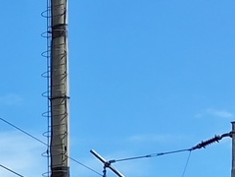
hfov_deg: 8.7
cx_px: -497
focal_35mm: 184
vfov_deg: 7.3
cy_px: 484
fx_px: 1249
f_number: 1.8
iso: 40
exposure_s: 1/2793
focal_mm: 5.54
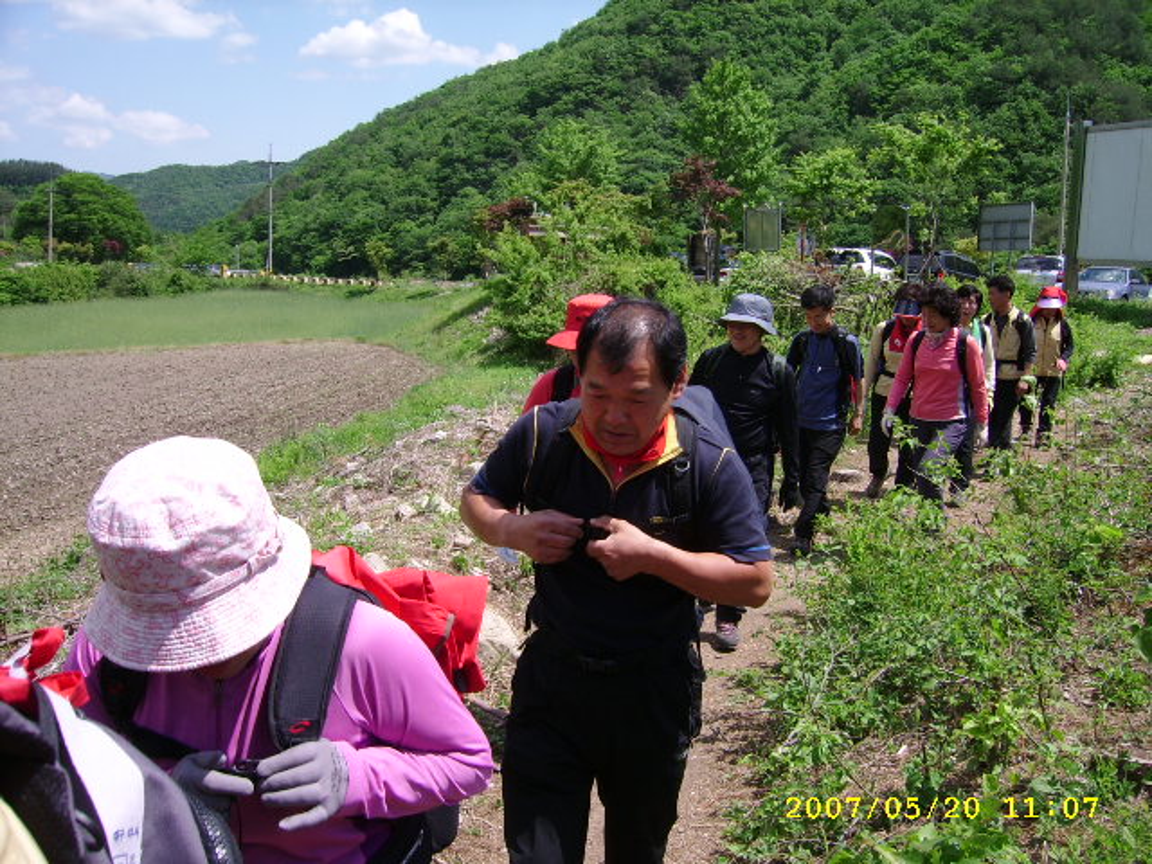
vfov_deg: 40.7
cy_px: 432
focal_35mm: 35
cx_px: 576
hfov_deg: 52.6
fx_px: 1165
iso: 50
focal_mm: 5.95
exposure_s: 1/272
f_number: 5.8
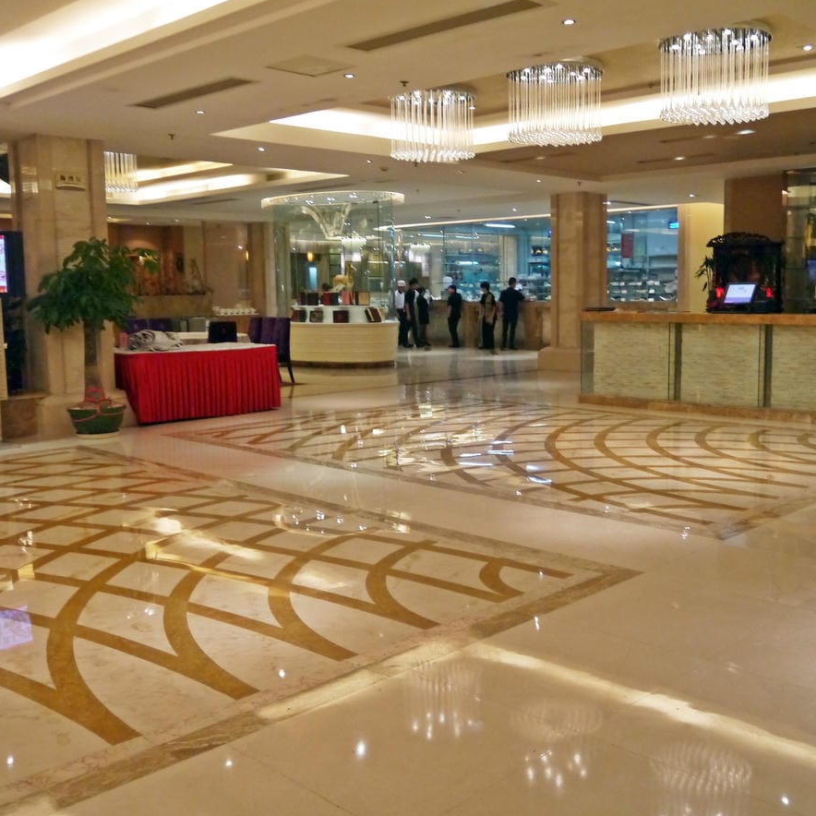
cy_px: 406
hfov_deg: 45.9
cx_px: 470
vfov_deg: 46.0
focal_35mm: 36
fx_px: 960
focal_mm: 15
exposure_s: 1/125
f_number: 3.6
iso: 1000
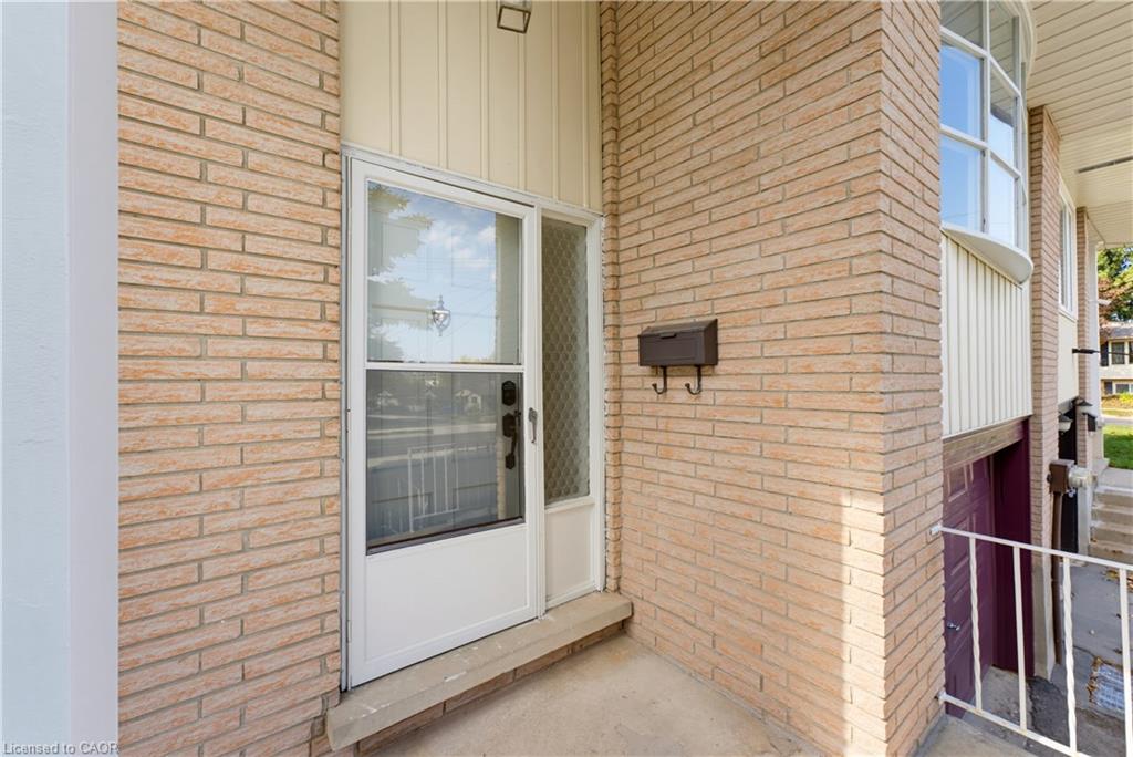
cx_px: 566
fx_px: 441
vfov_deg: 81.3
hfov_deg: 104.2
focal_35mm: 14
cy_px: 378
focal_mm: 14
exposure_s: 1/30
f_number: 14
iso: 800
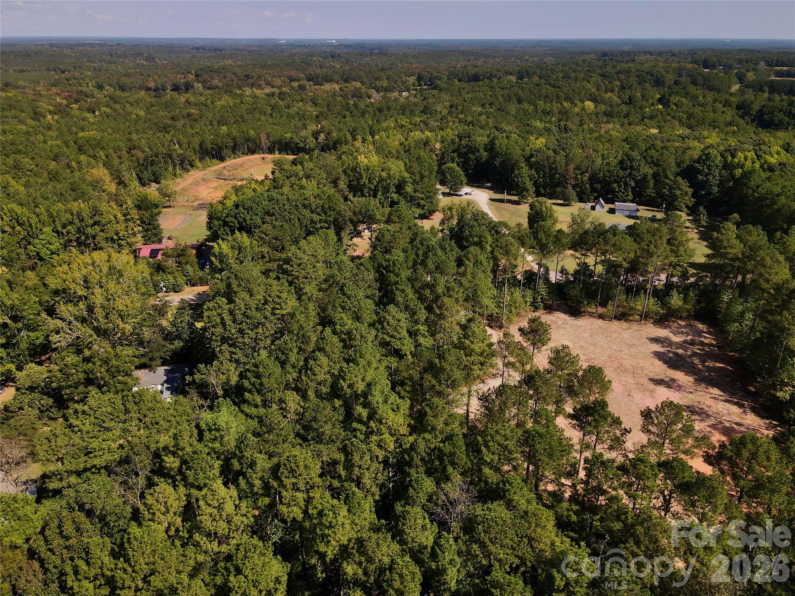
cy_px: 298
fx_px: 551
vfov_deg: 56.8
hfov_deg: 71.6
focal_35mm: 24
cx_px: 398
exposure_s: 1/100
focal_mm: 4.5
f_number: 2.8
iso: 100
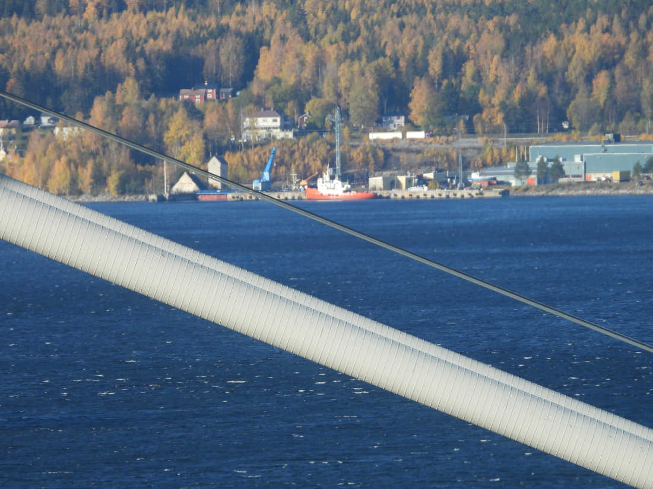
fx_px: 13205
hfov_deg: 2.8
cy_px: 244
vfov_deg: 2.1
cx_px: 326
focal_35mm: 700
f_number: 5
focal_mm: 126
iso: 100
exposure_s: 1/320
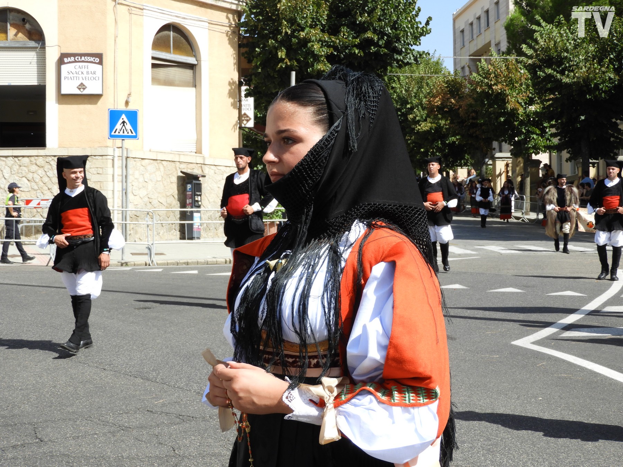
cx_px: 312
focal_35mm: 65
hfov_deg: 29.8
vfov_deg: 22.6
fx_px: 1170
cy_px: 234
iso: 100
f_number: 4.2
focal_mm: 11.6
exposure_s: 1/500
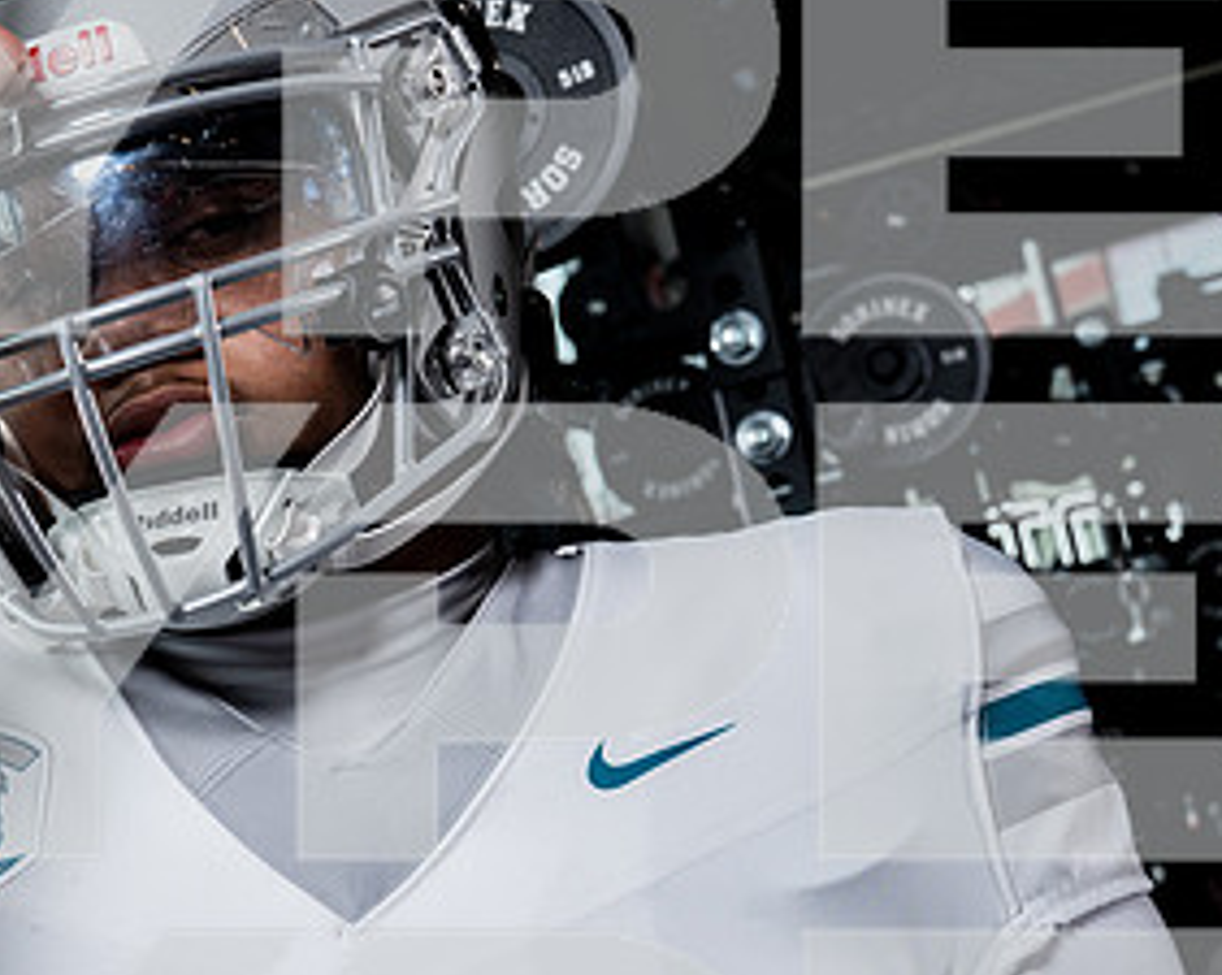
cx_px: 212
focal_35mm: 85
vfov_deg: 18.0
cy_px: 635
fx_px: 3071
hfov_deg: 22.2
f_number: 9
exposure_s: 1/250
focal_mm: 44
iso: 640
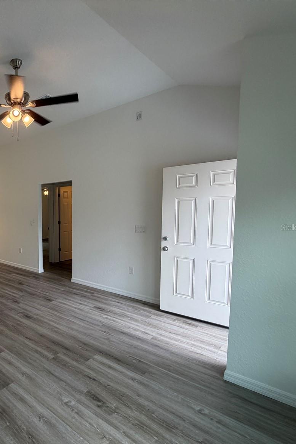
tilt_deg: -4.1
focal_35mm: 20
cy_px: 227
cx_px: 12
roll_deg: +2.1
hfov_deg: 51.8
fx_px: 247
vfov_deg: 84.0
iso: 80
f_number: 2.2
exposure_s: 1/120
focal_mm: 2.22
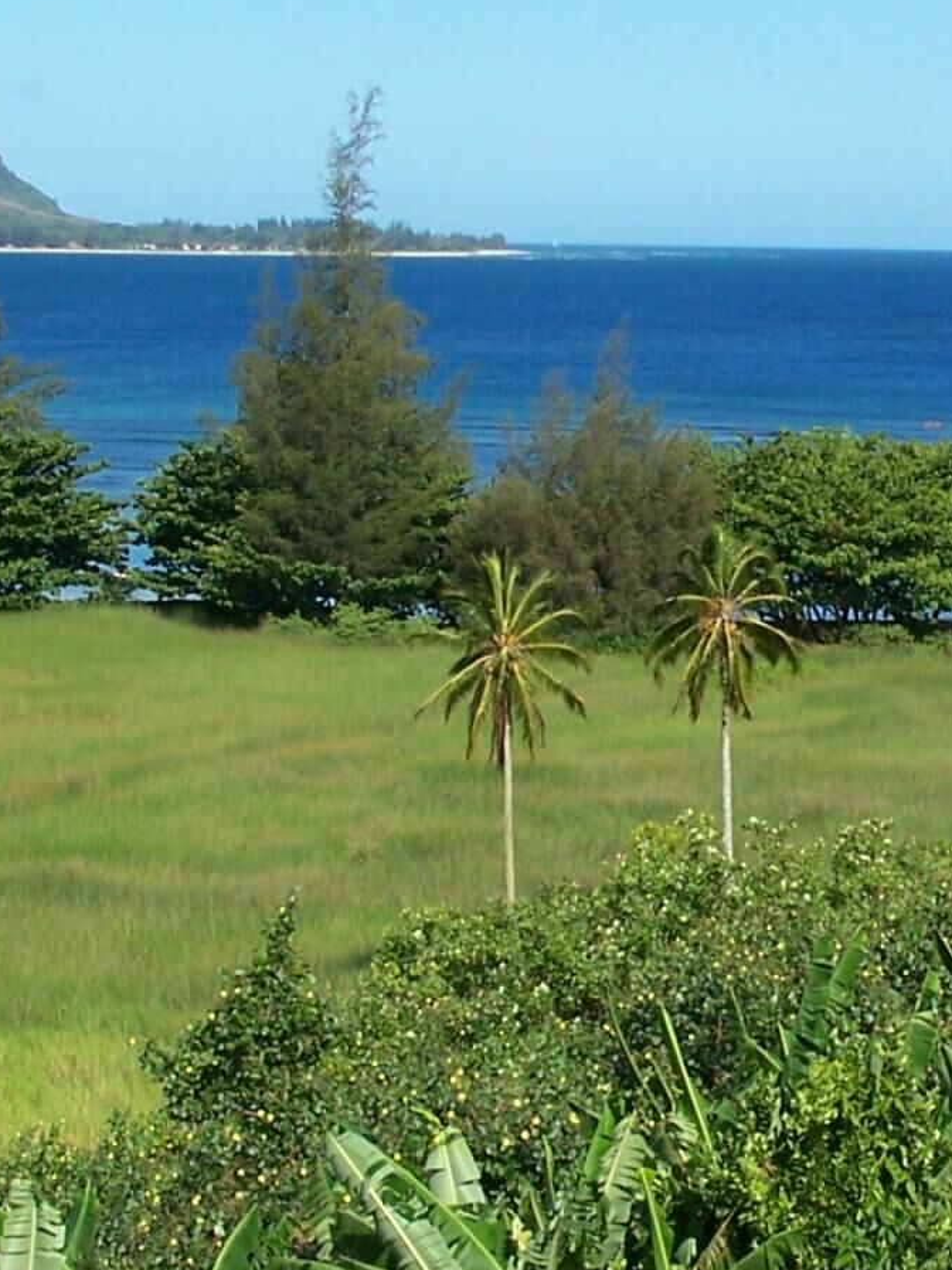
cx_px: 1074
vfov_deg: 15.4
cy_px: 794
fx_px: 4694
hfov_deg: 11.4
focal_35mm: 128
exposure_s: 1/750
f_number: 4.5
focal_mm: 9.3
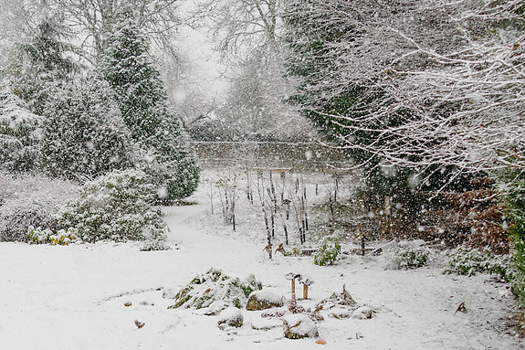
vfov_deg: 12.5
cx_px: 191
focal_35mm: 109
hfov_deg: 18.7
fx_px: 1589
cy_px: 255
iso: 800
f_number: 3.2
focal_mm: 40
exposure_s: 1/500
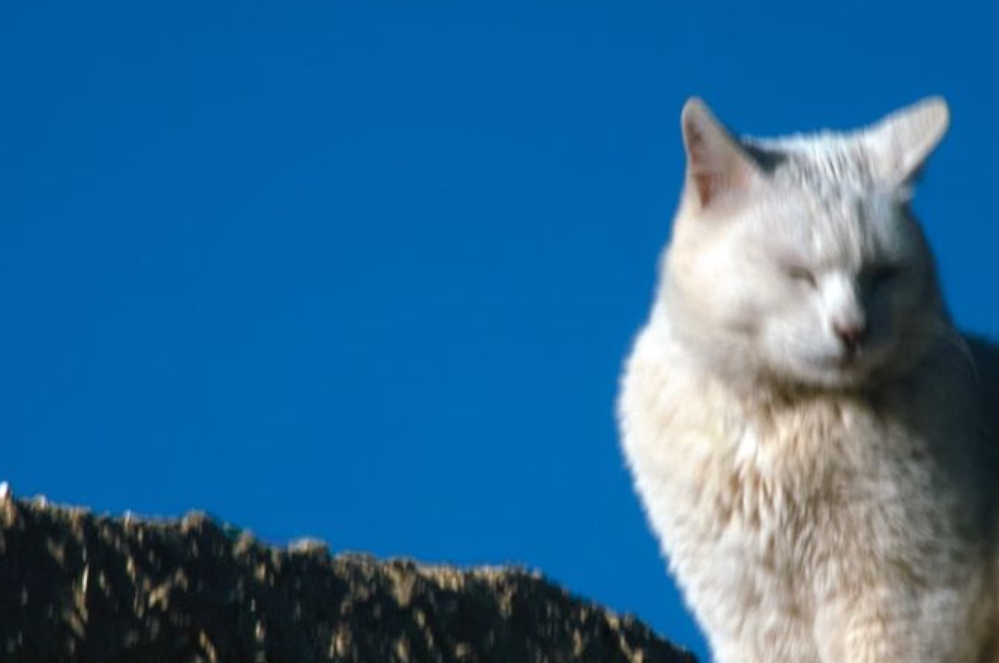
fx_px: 17485
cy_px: 375
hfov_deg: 3.3
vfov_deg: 2.2
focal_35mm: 631
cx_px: 624
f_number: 22
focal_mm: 200
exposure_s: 1/40
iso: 200
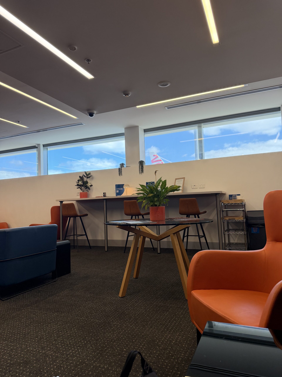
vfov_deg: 71.6
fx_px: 261
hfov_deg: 56.8
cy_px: 188
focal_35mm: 24
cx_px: 141
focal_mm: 6.76
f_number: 1.78
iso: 160
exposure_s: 1/225
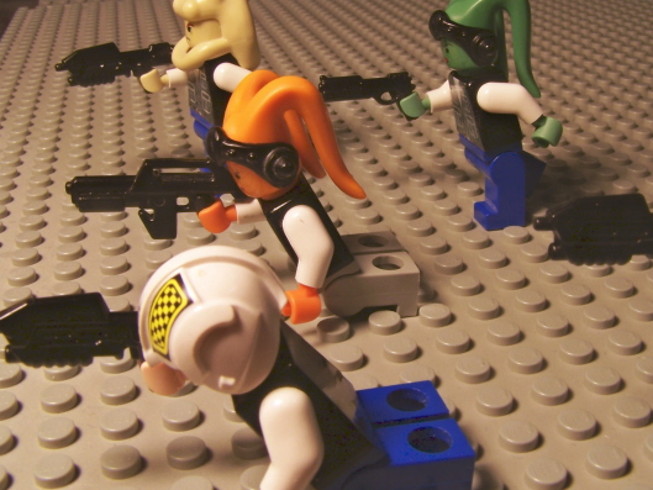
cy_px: 216
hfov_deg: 41.1
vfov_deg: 31.5
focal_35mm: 46
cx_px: 386
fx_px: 868
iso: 80
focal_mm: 6.3
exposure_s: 1/8
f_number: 8
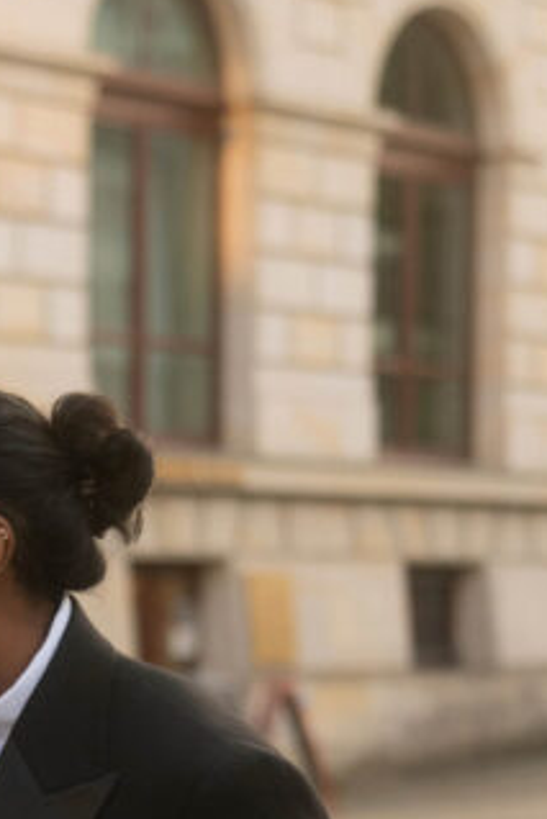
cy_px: 765
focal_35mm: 125
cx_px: -204
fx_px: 2846
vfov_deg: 16.1
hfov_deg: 10.7
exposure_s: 1/1250
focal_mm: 39
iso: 640
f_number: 2.1
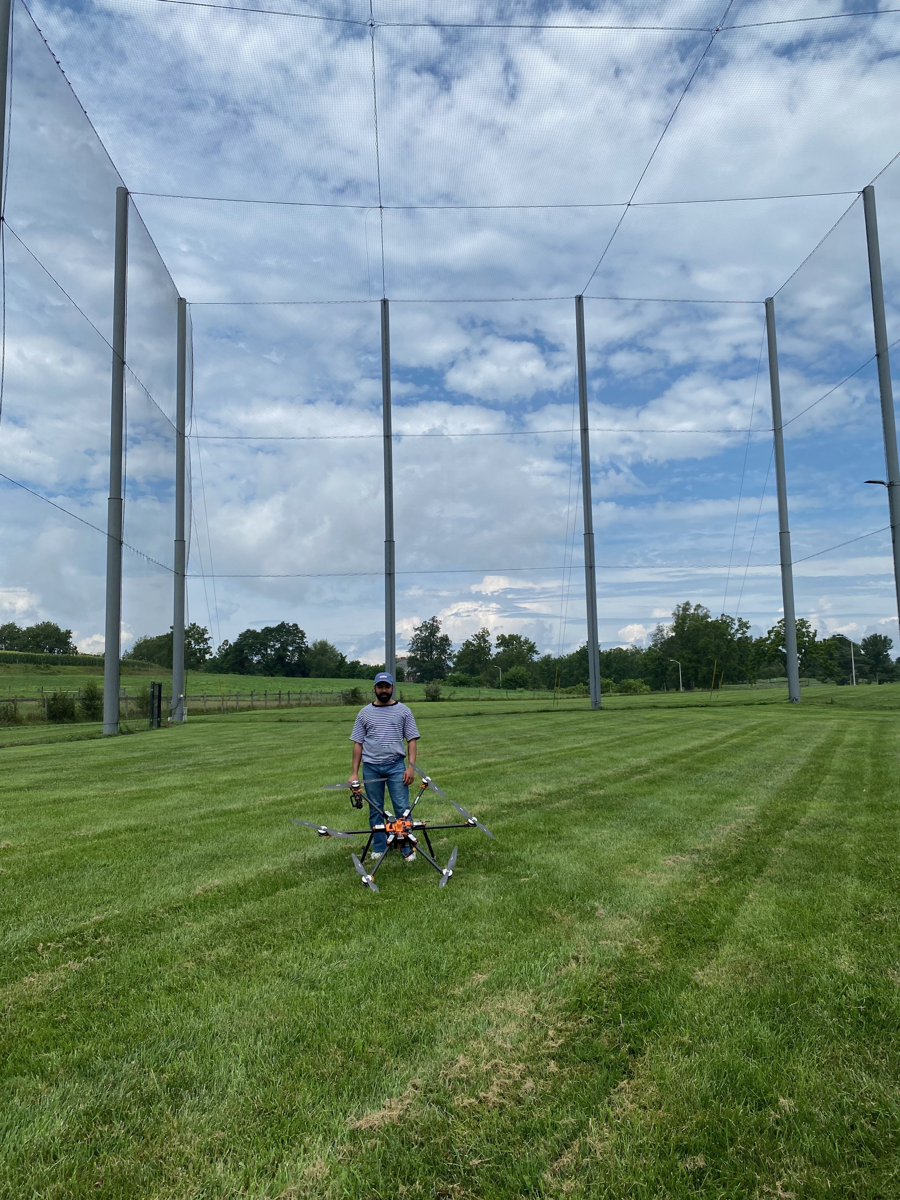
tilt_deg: +8.0
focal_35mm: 26
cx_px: 450
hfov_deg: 53.1
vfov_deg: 67.3
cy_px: 600
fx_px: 901
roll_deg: -0.3
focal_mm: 4.25
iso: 32
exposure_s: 1/5236
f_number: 1.8
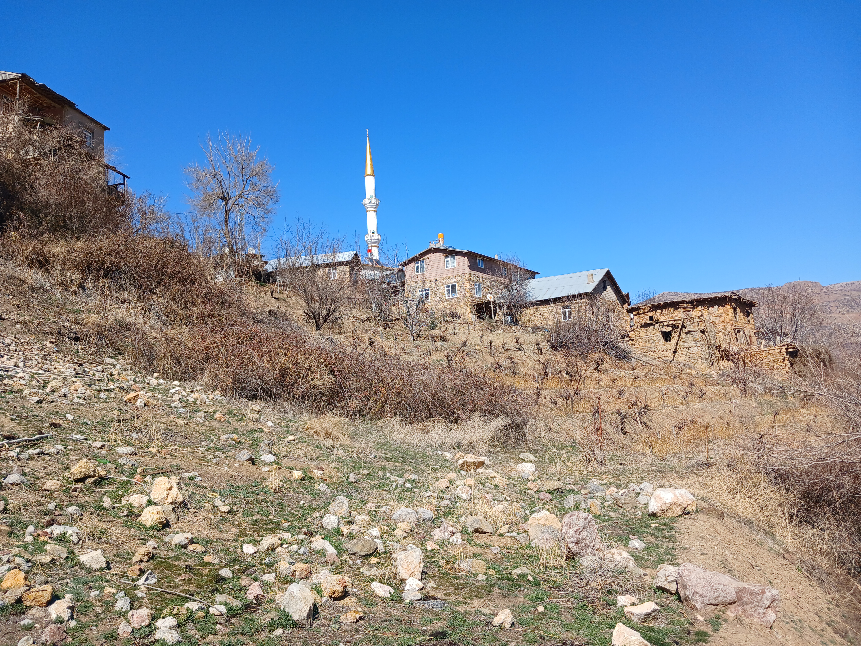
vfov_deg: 51.4
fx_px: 672
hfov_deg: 65.3
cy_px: 323
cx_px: 430
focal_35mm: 27
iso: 20
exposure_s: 1/591
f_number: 1.8
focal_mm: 4
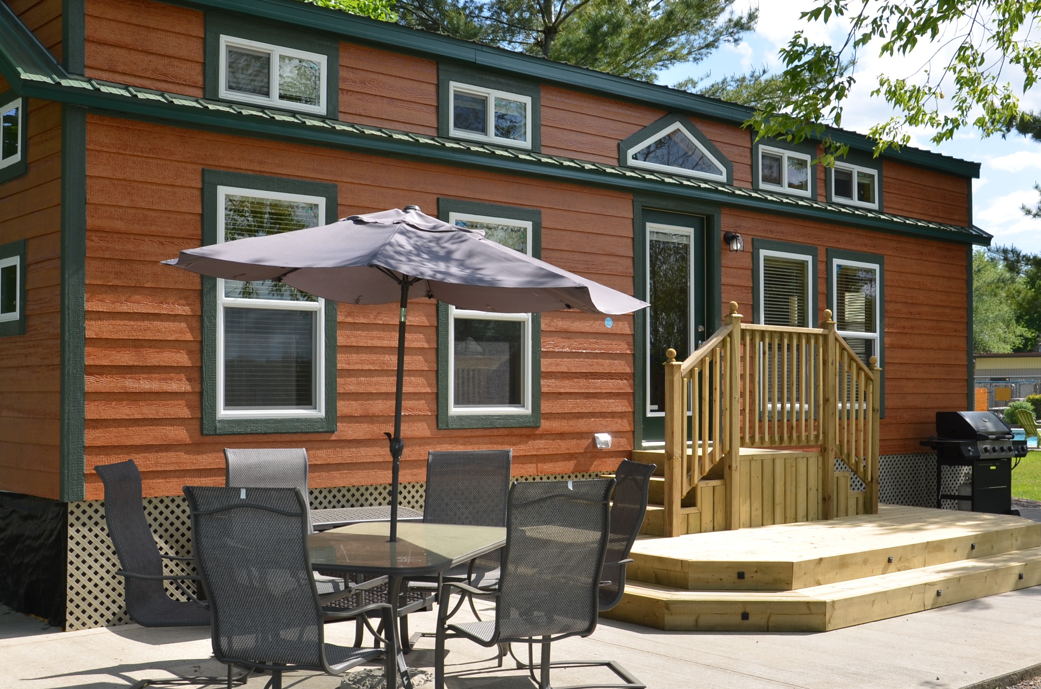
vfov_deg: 31.3
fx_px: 1232
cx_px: 600
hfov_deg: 45.7
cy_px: 350
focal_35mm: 43
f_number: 7.1
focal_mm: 21
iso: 100
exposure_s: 1/250
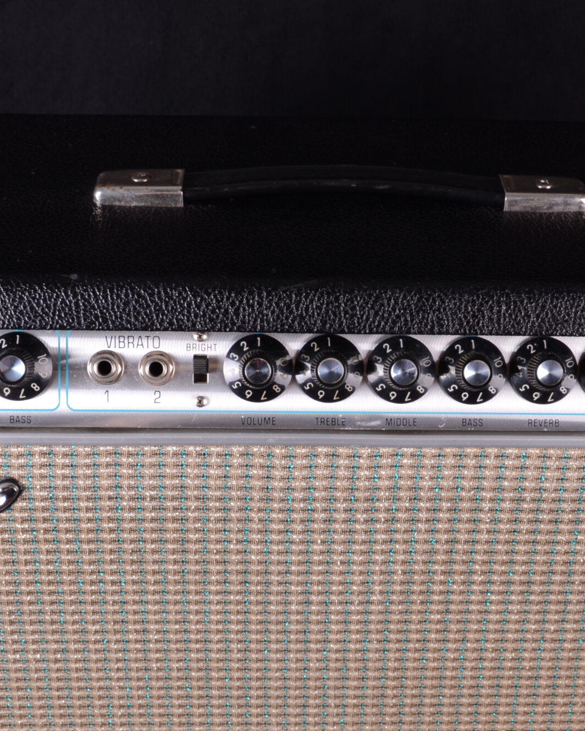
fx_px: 1470
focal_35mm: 68
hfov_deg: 22.5
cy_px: 411
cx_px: 357
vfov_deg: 27.9
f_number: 13
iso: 200
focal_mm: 25
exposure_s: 1/200
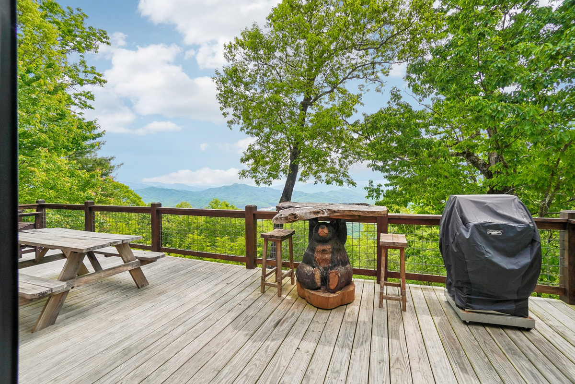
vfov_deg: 77.3
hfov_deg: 100.4
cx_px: 288
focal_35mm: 15
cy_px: 192
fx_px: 240
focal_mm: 10
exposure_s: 1/250
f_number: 8
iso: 100
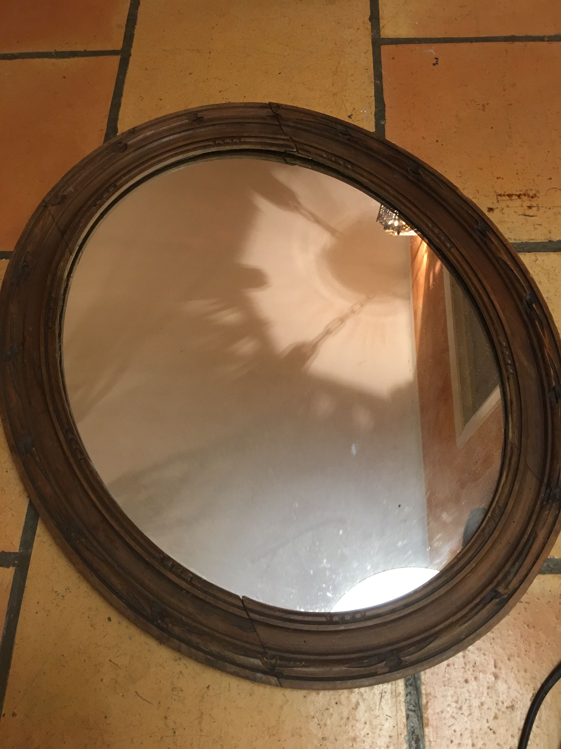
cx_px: 280
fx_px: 627
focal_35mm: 29
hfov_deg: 48.2
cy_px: 374
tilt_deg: -62.9
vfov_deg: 61.7
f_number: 2.2
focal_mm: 4.15
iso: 125
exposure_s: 1/17
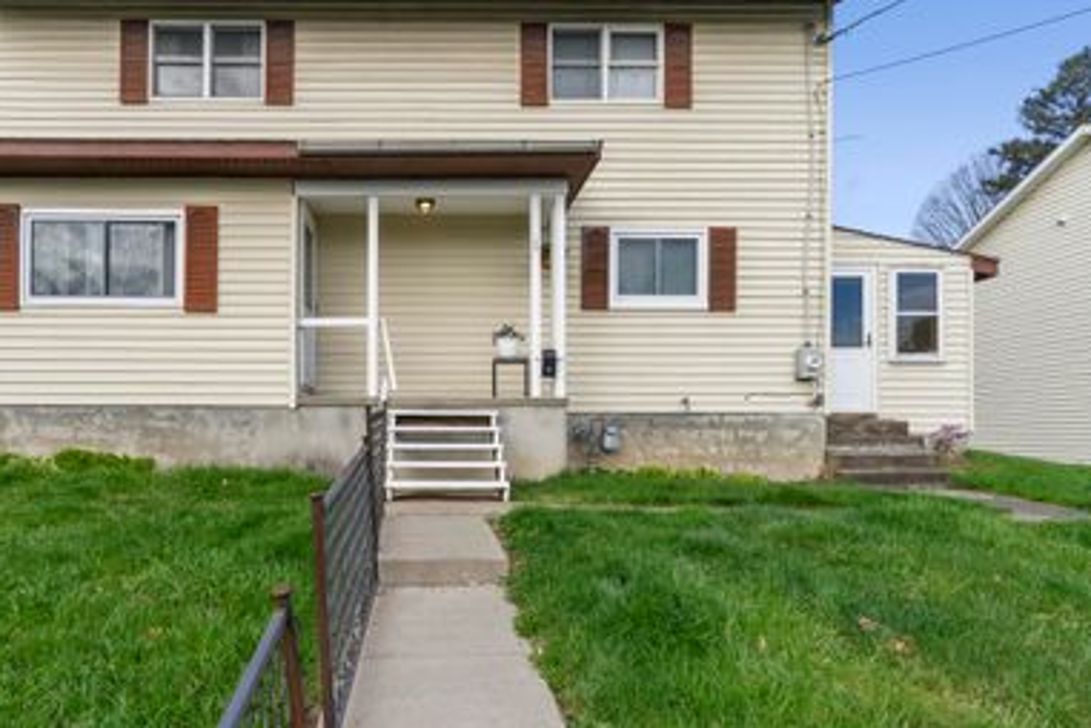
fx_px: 636
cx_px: 430
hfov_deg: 80.1
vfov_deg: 59.0
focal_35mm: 21
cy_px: 291
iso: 640
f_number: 8
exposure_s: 1/1250
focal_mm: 16
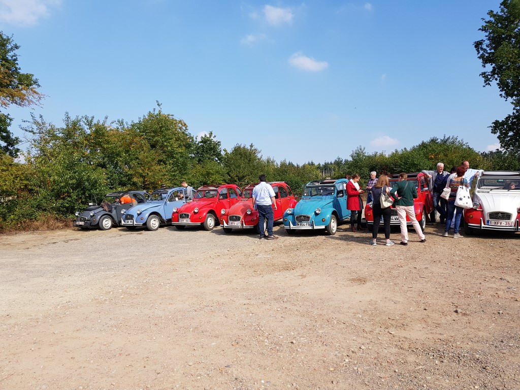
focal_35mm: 26
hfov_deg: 67.3
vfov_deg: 53.1
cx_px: 260
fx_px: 391
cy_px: 195
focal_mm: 4.2
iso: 40
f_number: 1.7
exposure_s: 1/1688
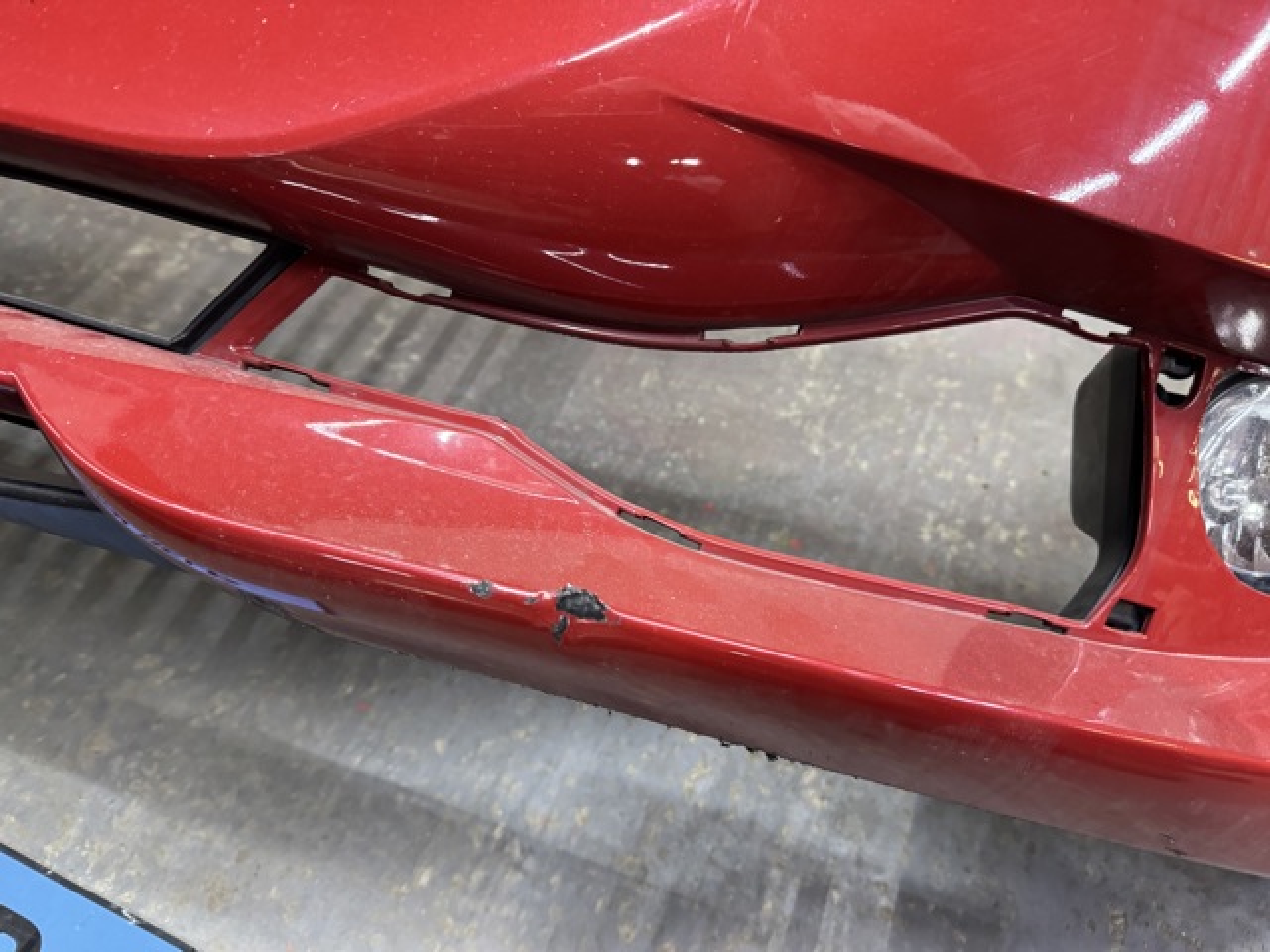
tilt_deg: -49.2
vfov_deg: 56.8
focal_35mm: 24
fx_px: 881
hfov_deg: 71.6
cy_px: 476
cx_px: 635
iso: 640
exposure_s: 1/50
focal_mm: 6.76
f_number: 1.78
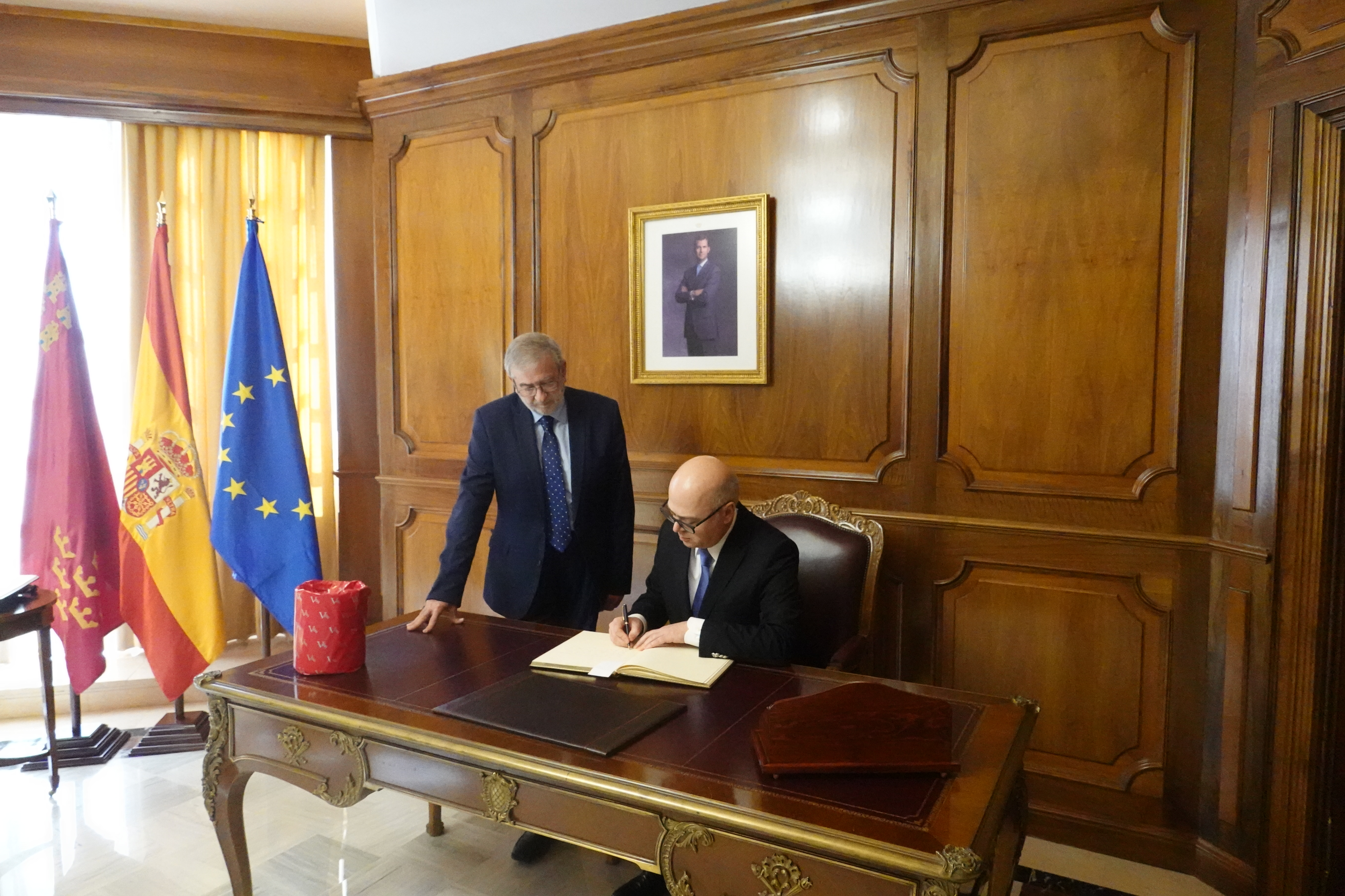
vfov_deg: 53.1
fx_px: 897
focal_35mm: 24
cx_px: 672
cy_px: 448
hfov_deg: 73.7
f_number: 2.8
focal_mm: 9
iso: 5000
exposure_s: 1/400
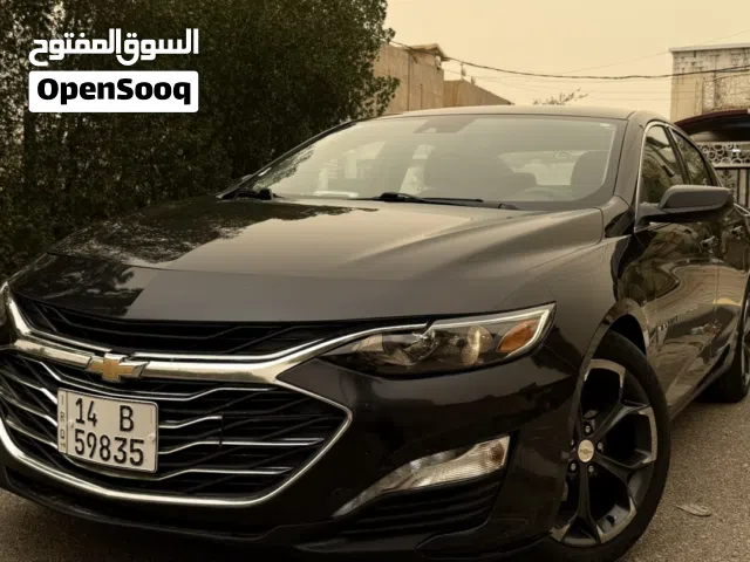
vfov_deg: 56.8
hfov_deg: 71.6
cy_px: 281
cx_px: 375
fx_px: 520
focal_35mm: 24
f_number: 1.78
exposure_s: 1/3759
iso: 80
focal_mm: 6.76
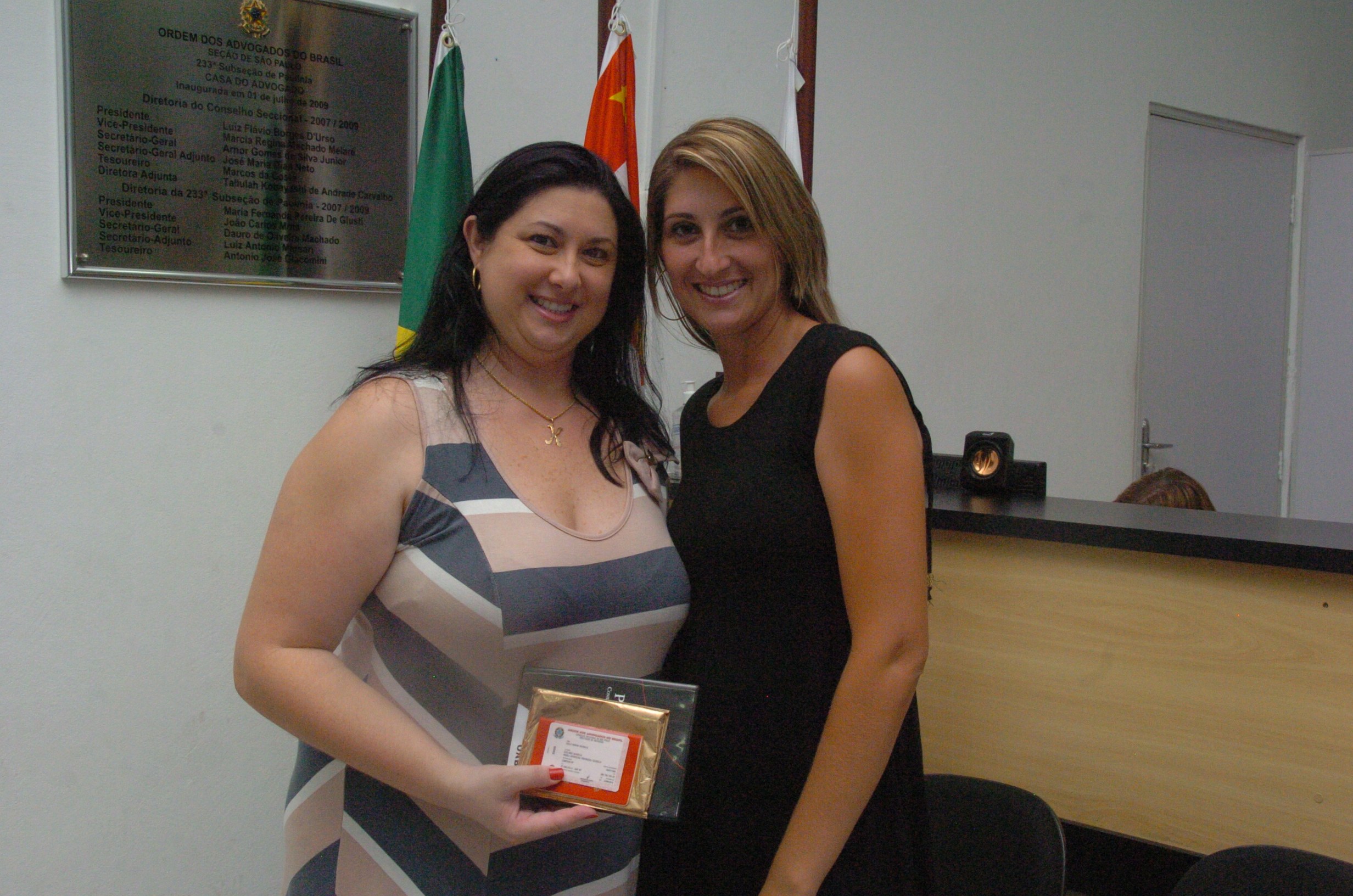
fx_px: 1575
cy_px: 448
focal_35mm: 42
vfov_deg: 31.8
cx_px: 676
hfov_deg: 46.5
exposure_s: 1/250
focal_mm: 28
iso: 1600
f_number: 11
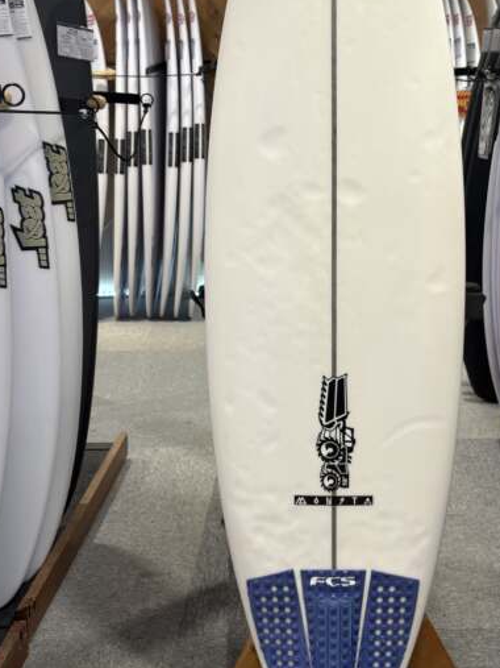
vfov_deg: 45.3
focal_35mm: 41
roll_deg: +0.7
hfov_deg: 34.8
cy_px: 238
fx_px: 790
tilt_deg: -10.3
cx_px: 336
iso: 40
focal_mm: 5.96
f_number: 1.6
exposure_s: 1/100
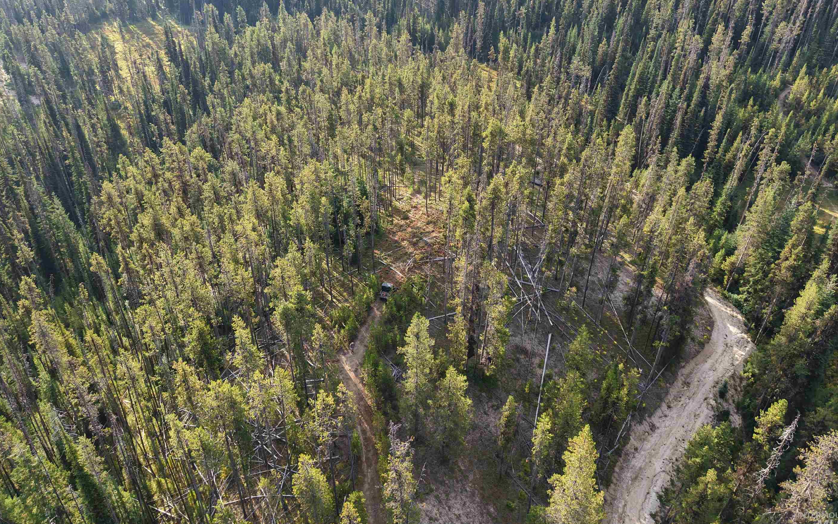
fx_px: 639
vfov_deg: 44.2
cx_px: 406
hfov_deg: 66.5
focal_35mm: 28
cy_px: 200
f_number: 1.8
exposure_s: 1/400
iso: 100
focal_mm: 8.67
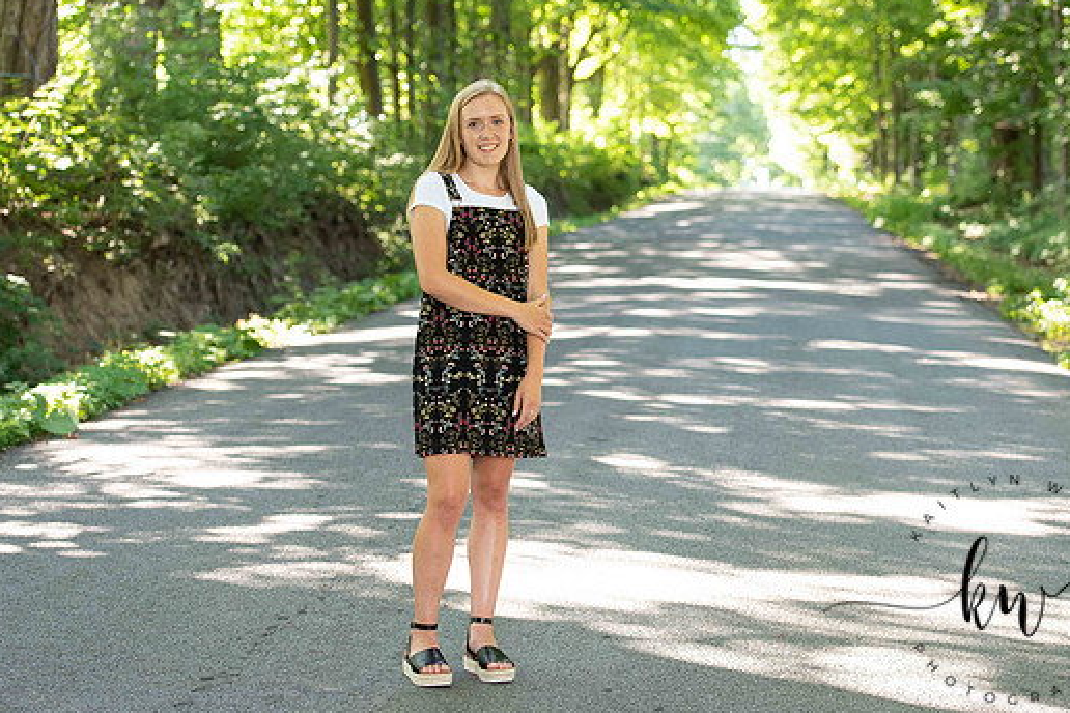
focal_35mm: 90
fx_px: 2675
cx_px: 597
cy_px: 322
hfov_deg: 22.6
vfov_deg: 15.2
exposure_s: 1/200
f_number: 3.5
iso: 640
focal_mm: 80
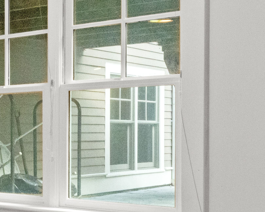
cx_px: -94
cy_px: 118
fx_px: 638
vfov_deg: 18.8
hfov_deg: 21.0
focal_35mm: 81
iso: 3200
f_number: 11
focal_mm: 14.8
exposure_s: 1/15
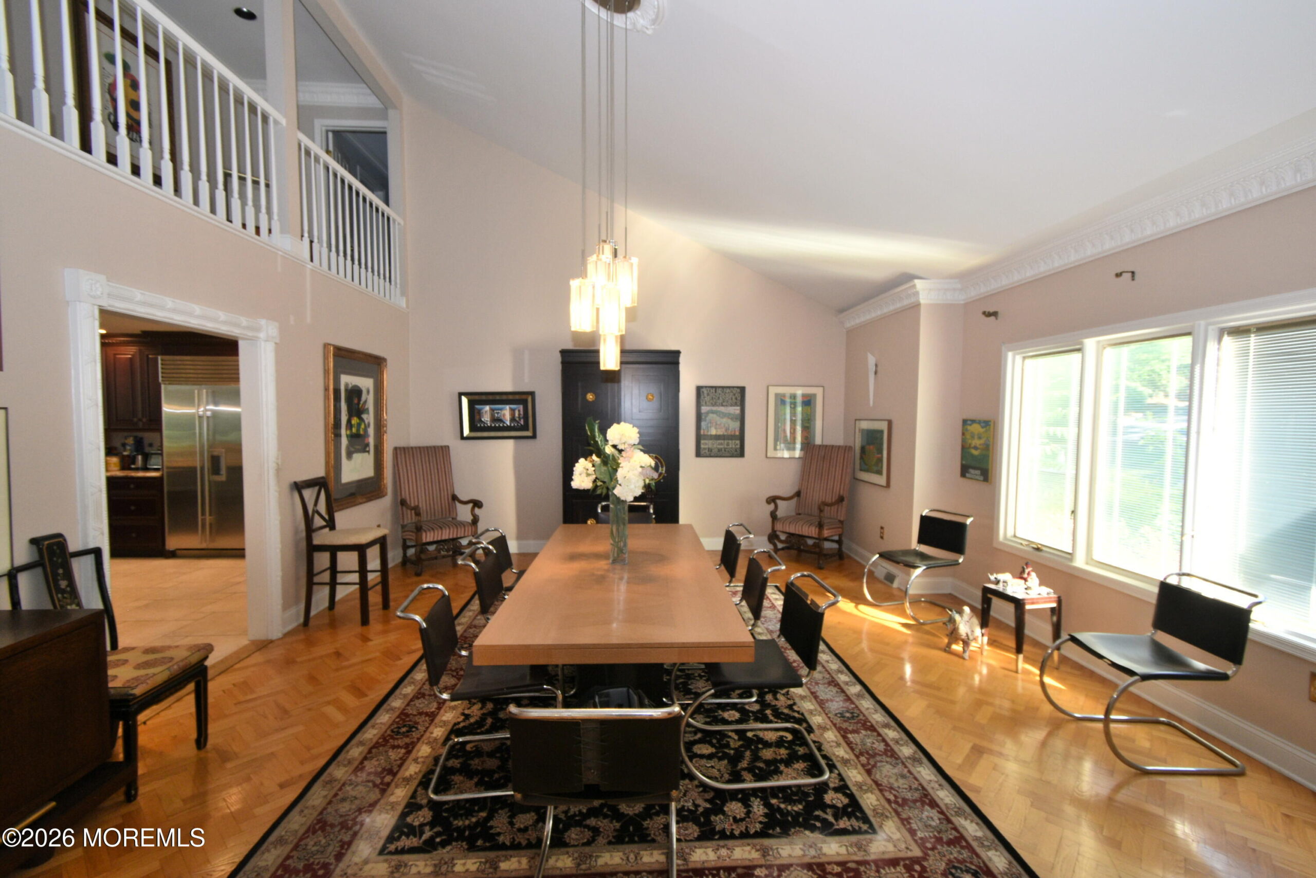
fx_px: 548
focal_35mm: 15
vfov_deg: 77.4
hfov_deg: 100.4
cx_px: 658
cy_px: 439
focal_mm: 10
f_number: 5.6
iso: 640
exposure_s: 1/100
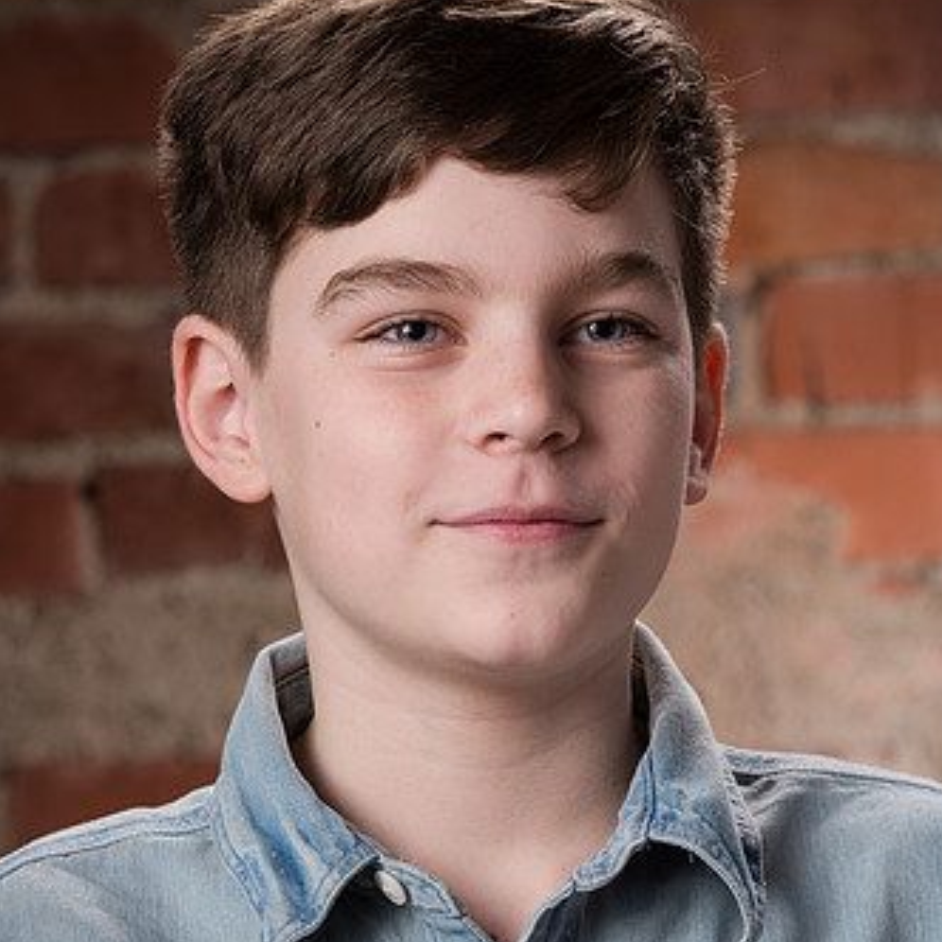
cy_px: 312
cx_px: 388
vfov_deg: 5.0
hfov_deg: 5.0
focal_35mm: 353
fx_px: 10868
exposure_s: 1/160
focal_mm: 200
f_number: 8
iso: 100
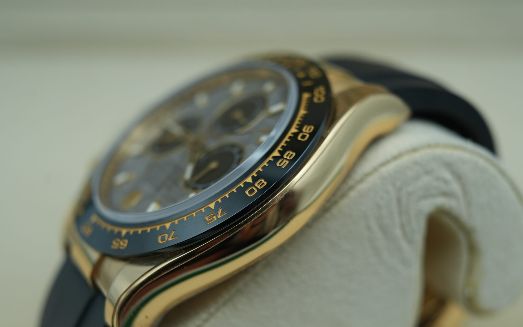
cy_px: 213
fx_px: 641
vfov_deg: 28.4
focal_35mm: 45
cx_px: 261
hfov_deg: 44.4
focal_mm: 35
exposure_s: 1/250
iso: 400
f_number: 5
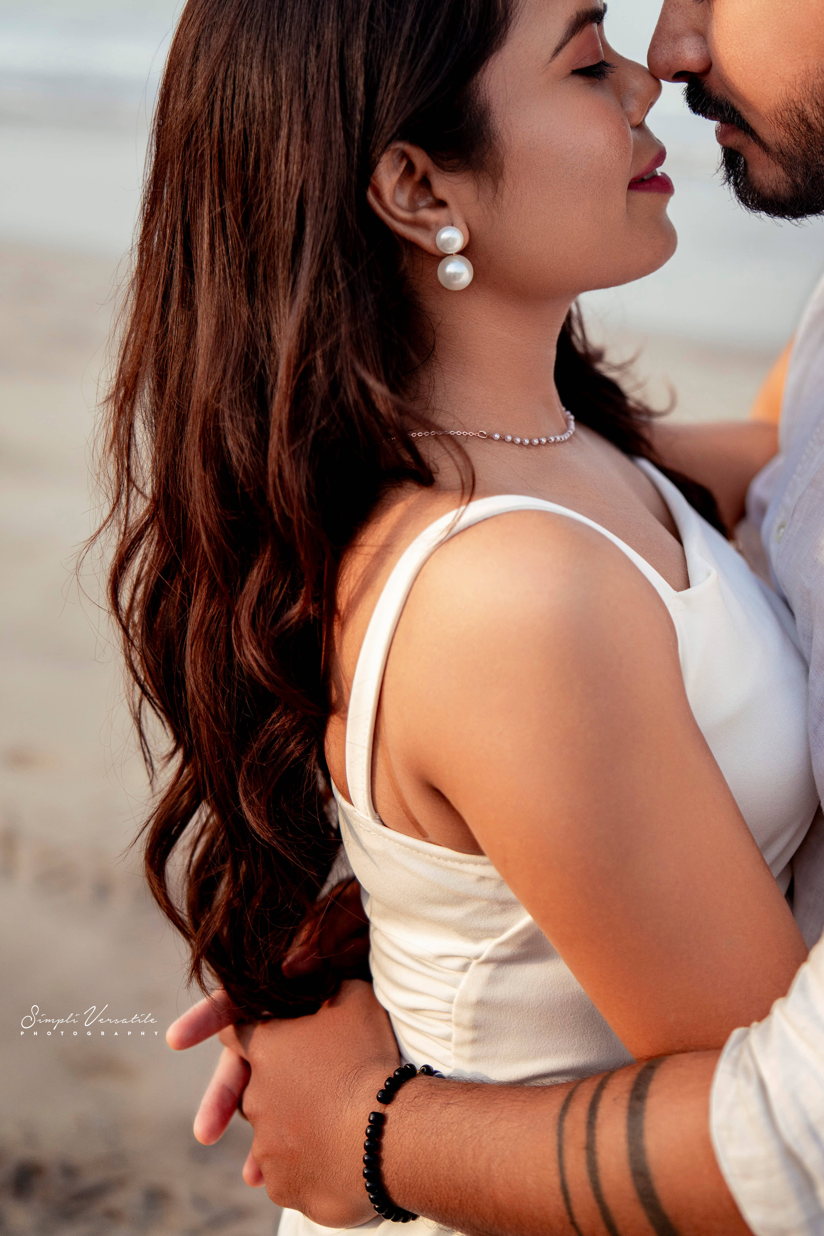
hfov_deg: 23.9
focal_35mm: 56
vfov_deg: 35.1
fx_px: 1922
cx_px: 631
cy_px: 362
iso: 250
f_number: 2
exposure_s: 1/1600
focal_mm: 35
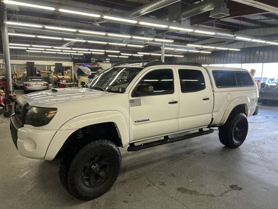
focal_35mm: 26
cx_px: 139
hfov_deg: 67.3
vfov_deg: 53.1
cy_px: 104
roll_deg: -1.4
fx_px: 209
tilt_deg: -11.4
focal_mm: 5.7
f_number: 1.5
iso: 64
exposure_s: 1/120
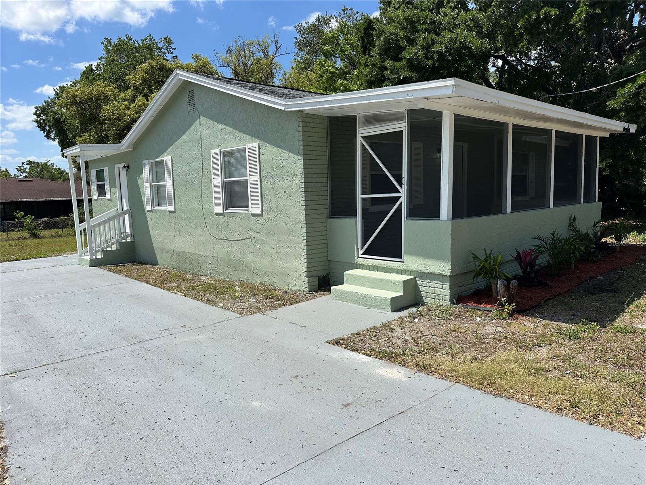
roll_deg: +1.4
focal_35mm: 24
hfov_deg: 71.6
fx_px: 448
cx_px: 323
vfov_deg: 56.8
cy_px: 242
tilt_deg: -5.7
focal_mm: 6.86
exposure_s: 1/6211
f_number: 1.78
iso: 80
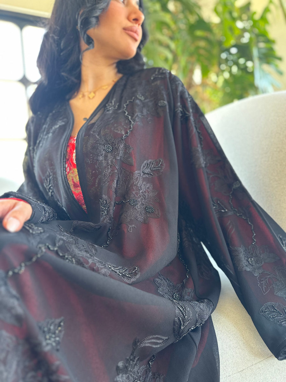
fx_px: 264
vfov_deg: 71.6
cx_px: 143
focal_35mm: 24
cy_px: 191
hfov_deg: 56.8
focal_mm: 6.86
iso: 400
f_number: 1.78
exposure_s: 1/60
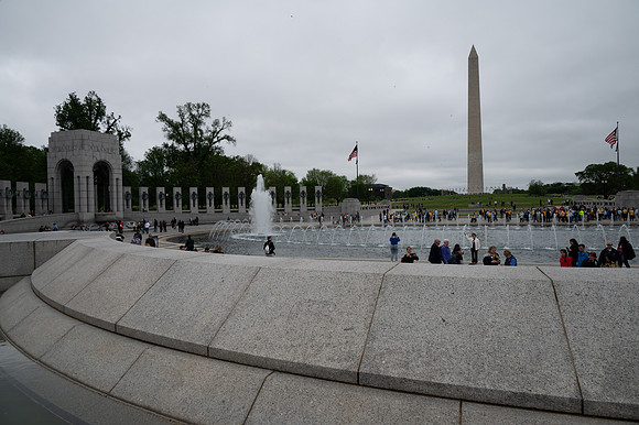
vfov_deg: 53.1
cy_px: 212
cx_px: 320
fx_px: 426
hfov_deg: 73.8
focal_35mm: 24
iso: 280
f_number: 8
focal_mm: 24
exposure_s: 1/640
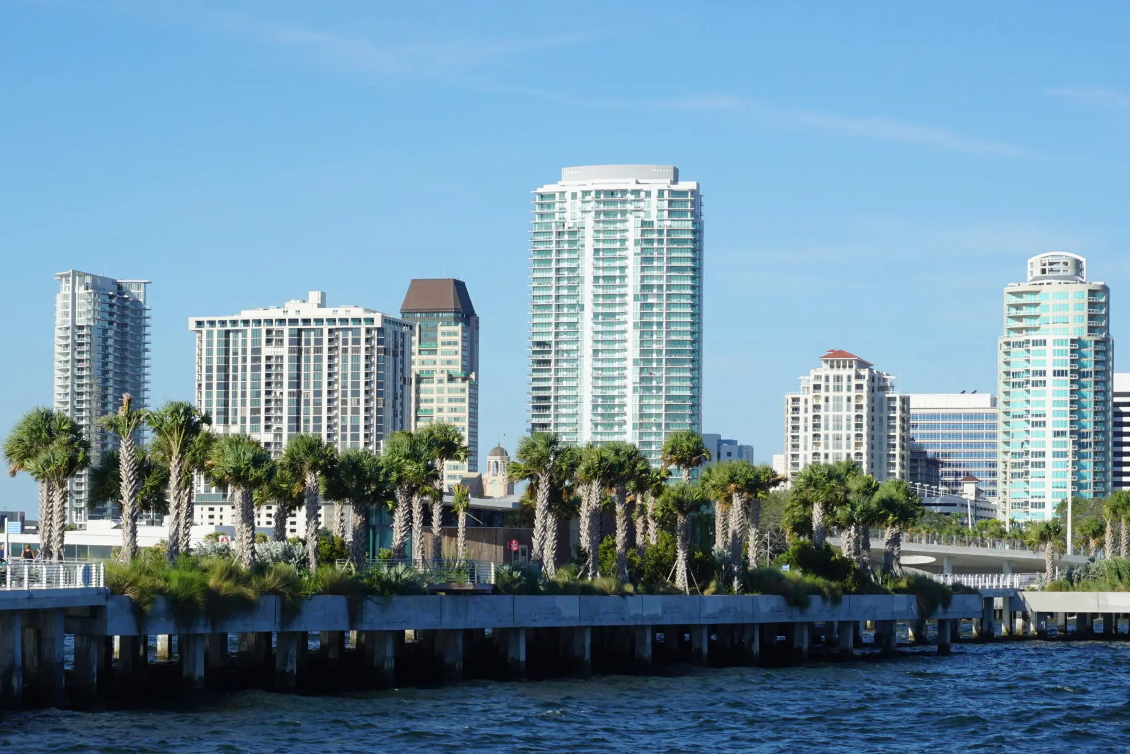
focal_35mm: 102
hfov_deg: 20.0
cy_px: 508
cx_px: 496
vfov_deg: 13.4
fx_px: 3202
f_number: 11
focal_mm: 50
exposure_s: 1/160
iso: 100
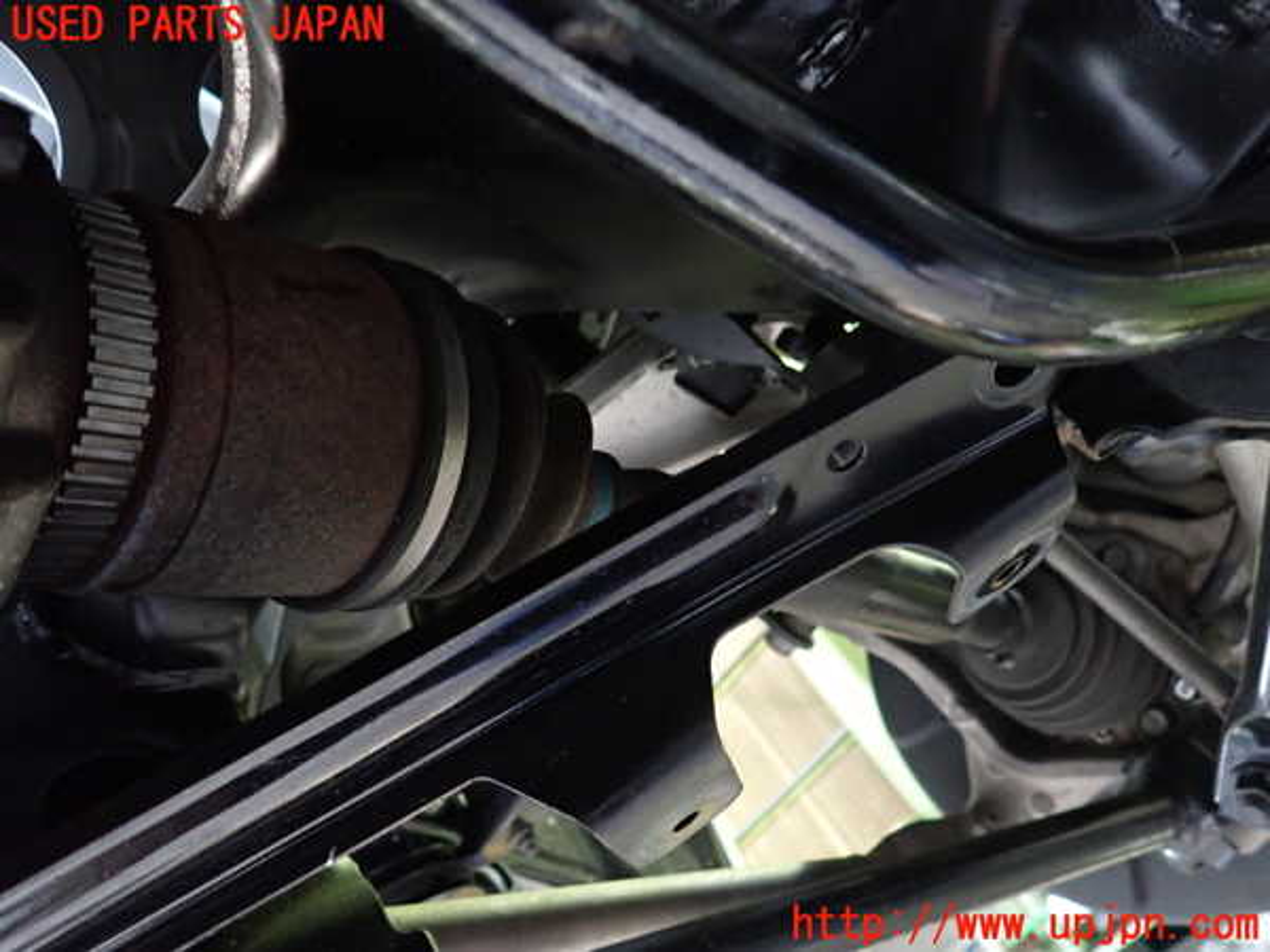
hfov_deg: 69.4
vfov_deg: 54.9
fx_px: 917
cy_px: 476
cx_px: 635
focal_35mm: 25
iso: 800
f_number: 2
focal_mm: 4.5
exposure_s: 1/8
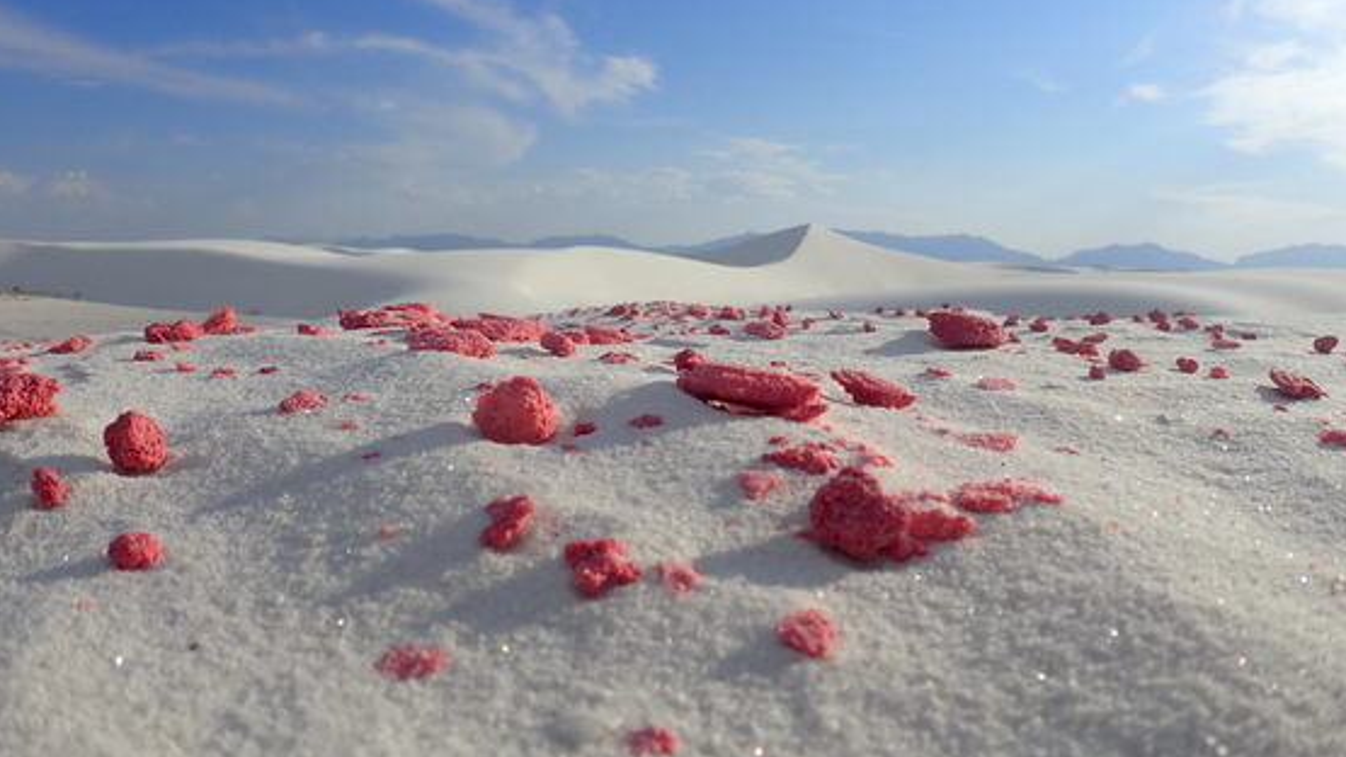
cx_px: 672
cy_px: 306
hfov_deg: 59.5
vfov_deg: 35.5
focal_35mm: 33
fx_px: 1178
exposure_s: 1/320
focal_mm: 5.5
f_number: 9
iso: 100
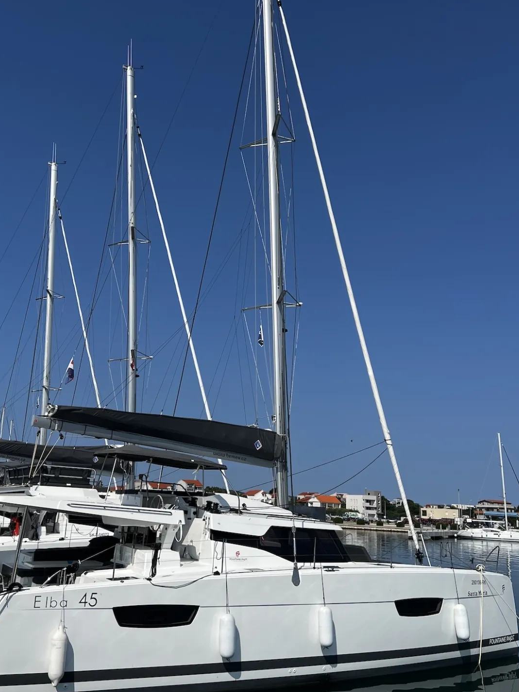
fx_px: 680
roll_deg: -3.0
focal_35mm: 34
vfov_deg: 53.9
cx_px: 227
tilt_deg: +14.2
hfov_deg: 41.7
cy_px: 324
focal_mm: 5.7
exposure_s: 1/8696
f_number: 1.5
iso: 50
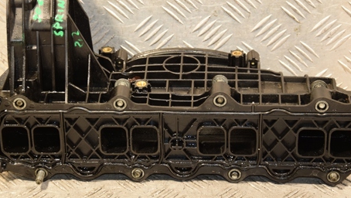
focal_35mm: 115
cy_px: 57
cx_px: 176
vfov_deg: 10.5
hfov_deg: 18.6
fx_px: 1071
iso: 800
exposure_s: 1/60
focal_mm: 52
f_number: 5
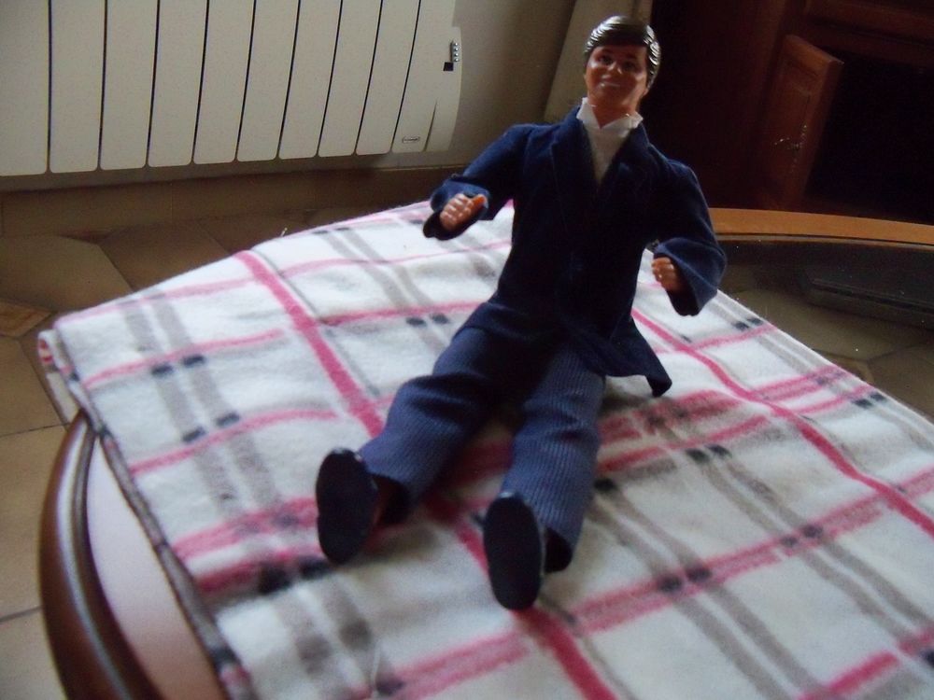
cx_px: 467
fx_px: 944
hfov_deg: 52.6
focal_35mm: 35
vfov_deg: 40.7
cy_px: 350
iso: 800
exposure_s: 1/40
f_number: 3.5
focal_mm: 6.2
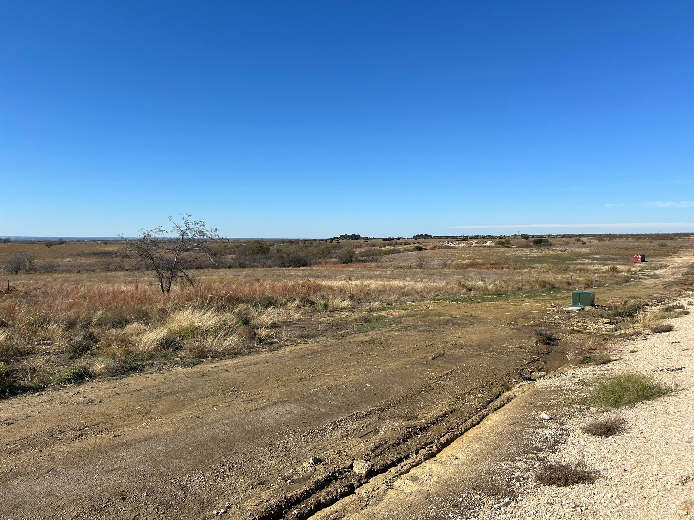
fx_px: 521
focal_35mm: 26
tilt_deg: -3.7
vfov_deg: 53.1
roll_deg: +0.1
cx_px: 347
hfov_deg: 67.3
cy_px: 260
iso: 50
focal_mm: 5.7
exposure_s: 1/5882
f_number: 1.5
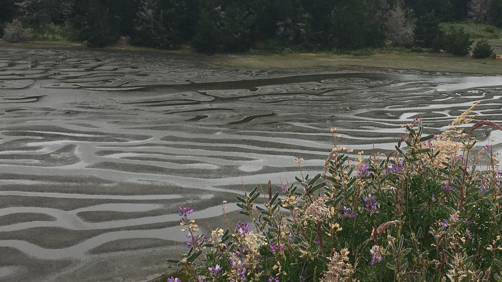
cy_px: 88
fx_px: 759
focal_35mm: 57
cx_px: 316
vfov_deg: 21.0
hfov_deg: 36.4
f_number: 2.2
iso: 25
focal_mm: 4.15
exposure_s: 1/1451
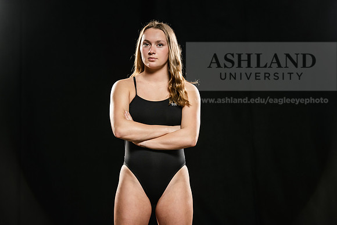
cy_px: 112
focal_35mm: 122
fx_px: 1142
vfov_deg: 11.2
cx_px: 168
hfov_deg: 16.8
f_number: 5.6
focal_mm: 122
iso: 400
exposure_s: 1/200
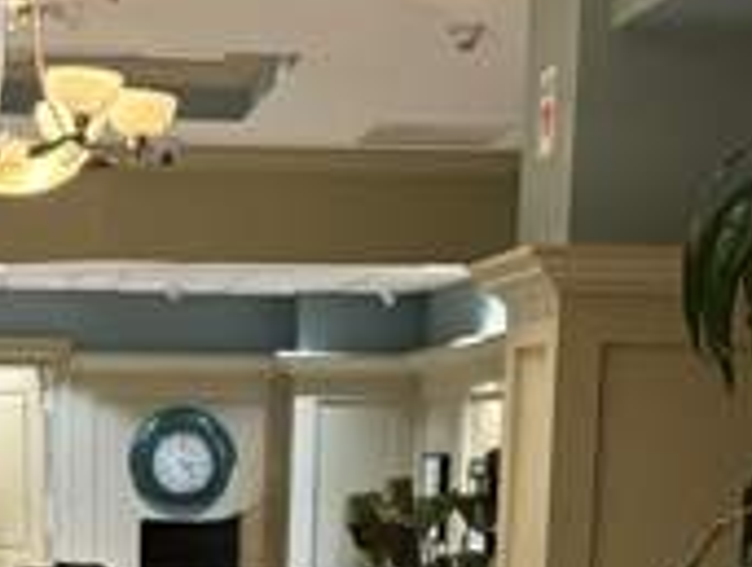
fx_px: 2438
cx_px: 189
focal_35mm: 112
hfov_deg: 17.4
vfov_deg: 12.6
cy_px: 857
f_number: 1.78
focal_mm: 6.76
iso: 320
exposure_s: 1/60
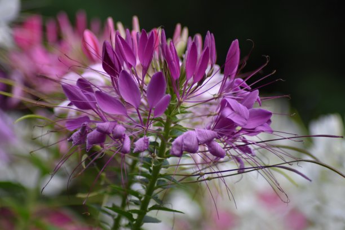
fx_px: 1940
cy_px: 115
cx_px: 172
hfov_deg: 10.2
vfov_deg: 6.8
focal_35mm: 202
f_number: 4.2
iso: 450
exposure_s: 1/1000
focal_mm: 135
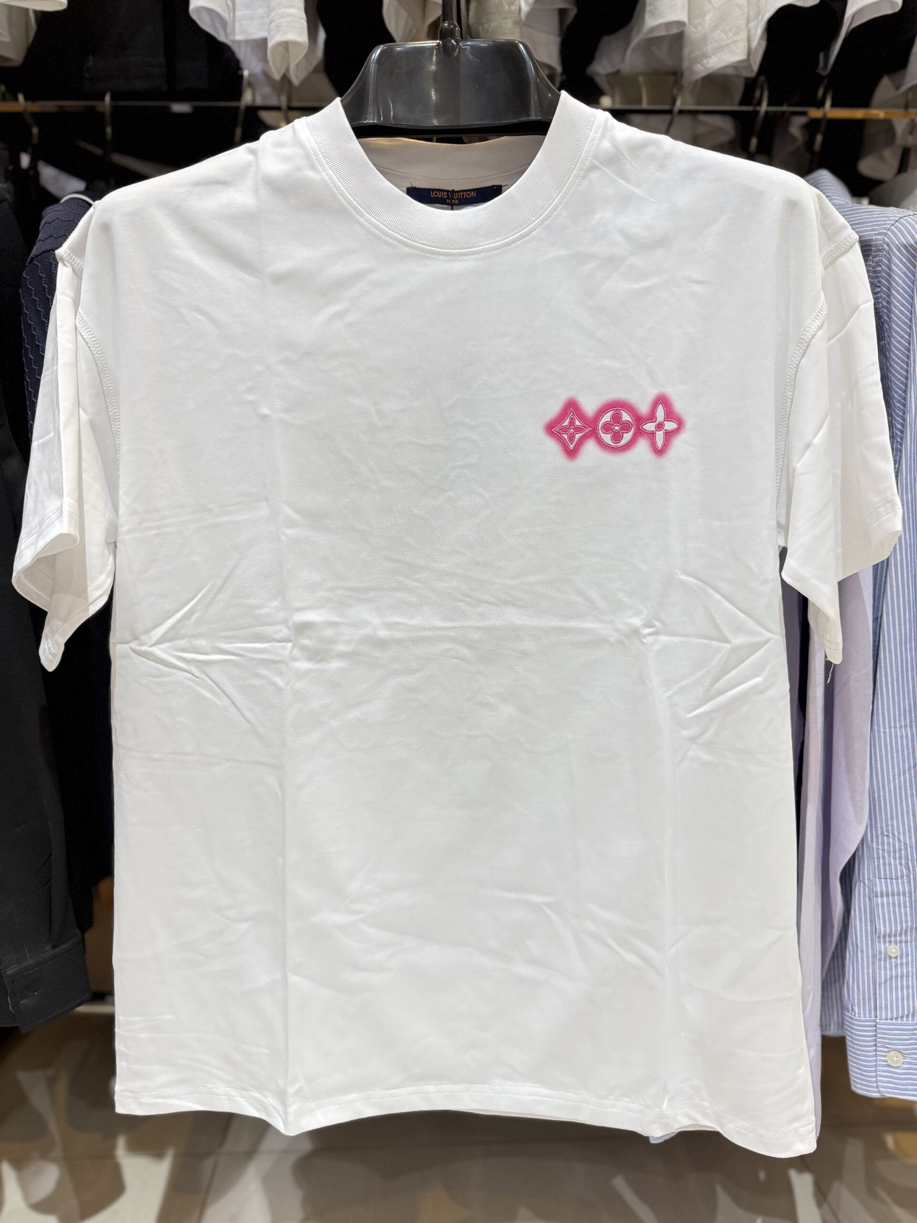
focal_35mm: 24
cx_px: 458
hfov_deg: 56.8
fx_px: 848
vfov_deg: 71.6
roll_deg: +0.3
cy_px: 612
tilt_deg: -7.4
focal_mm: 6.76
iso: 250
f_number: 1.78
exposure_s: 1/50
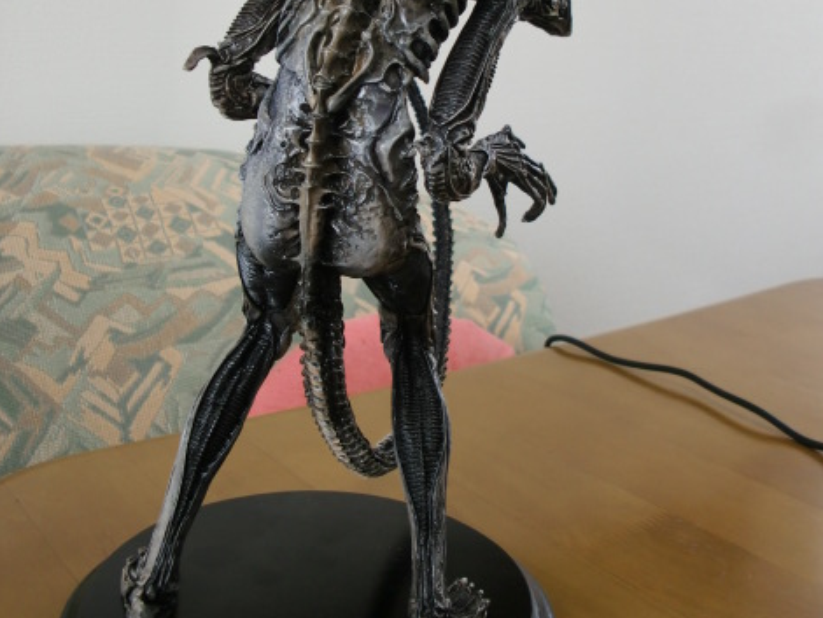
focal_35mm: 49
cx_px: 417
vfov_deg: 29.2
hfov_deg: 38.9
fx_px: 1166
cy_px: 154
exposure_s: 1/60
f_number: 2.8
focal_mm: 6.3
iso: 100
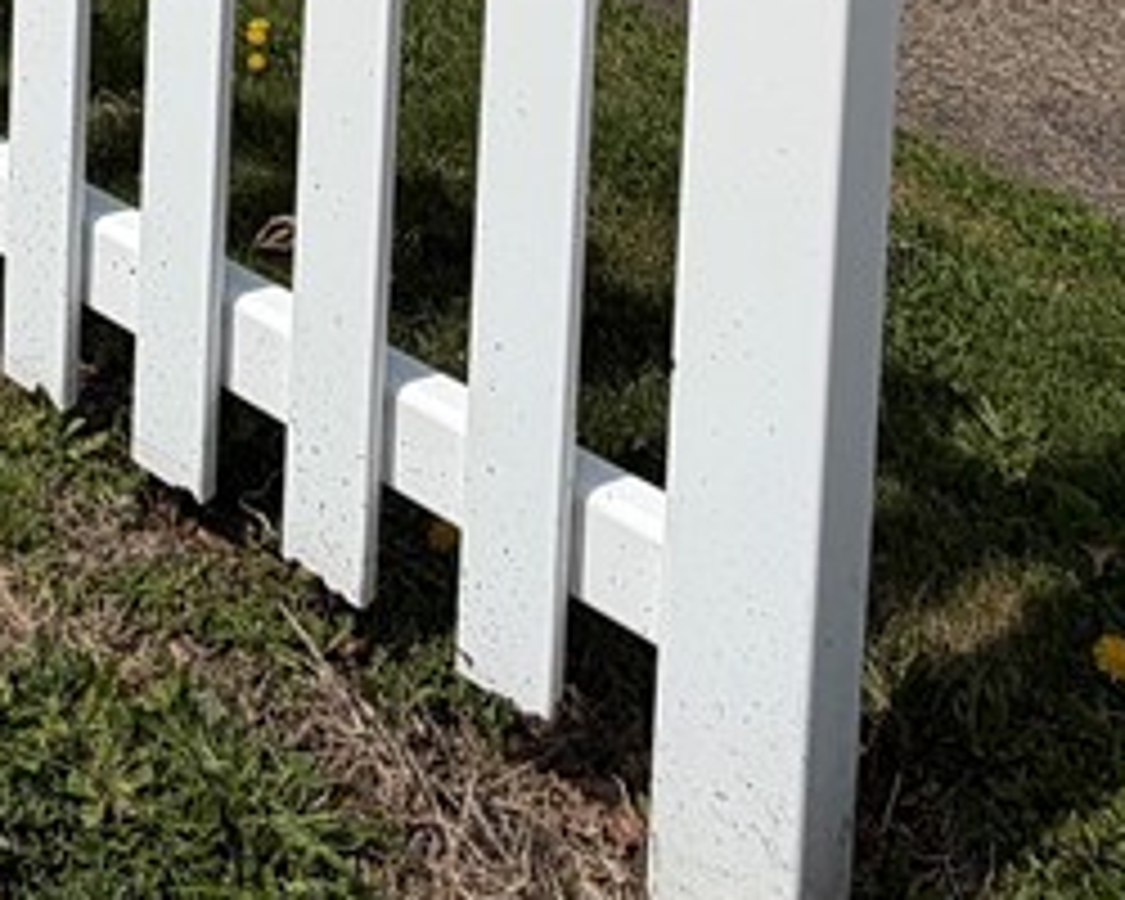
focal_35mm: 56
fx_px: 1865
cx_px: 27
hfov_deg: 31.3
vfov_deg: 19.2
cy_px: -788
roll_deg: -1.5
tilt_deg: -3.2
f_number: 2.2
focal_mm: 2.22
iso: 20
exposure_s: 1/1572
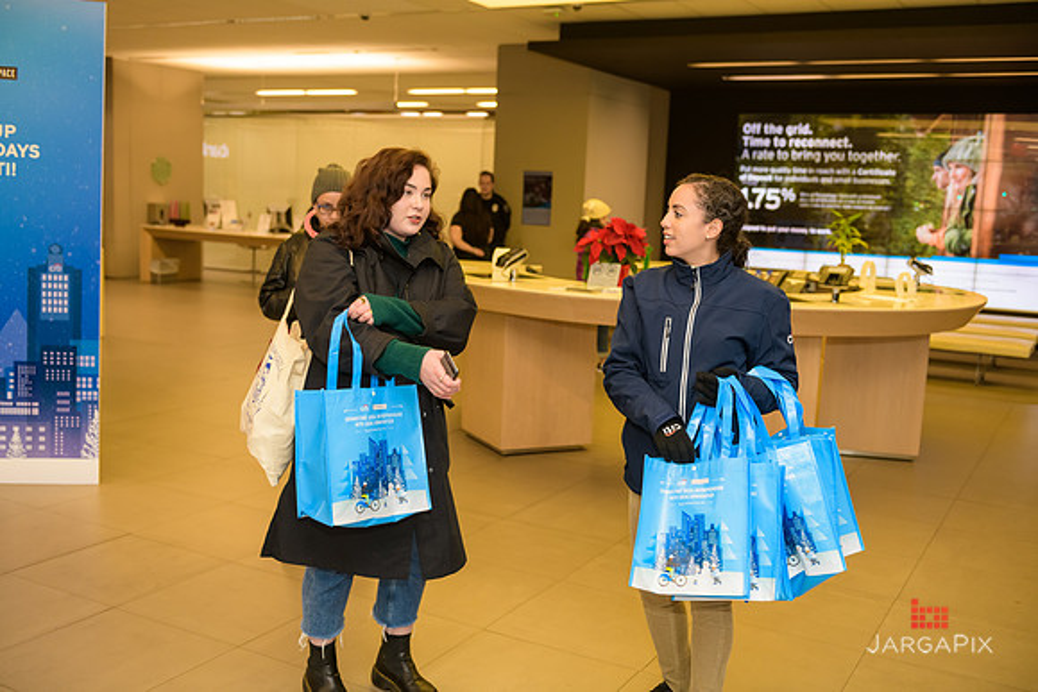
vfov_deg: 35.1
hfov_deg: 50.7
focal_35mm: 38
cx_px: 519
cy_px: 346
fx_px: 1096
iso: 800
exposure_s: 1/125
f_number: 3.2
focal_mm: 38
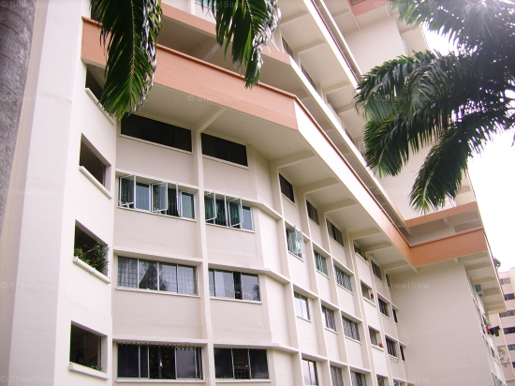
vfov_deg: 40.7
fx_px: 520
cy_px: 193
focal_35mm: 35
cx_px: 258
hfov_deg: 52.6
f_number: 2.8
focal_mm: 5.95
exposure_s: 1/545
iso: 50
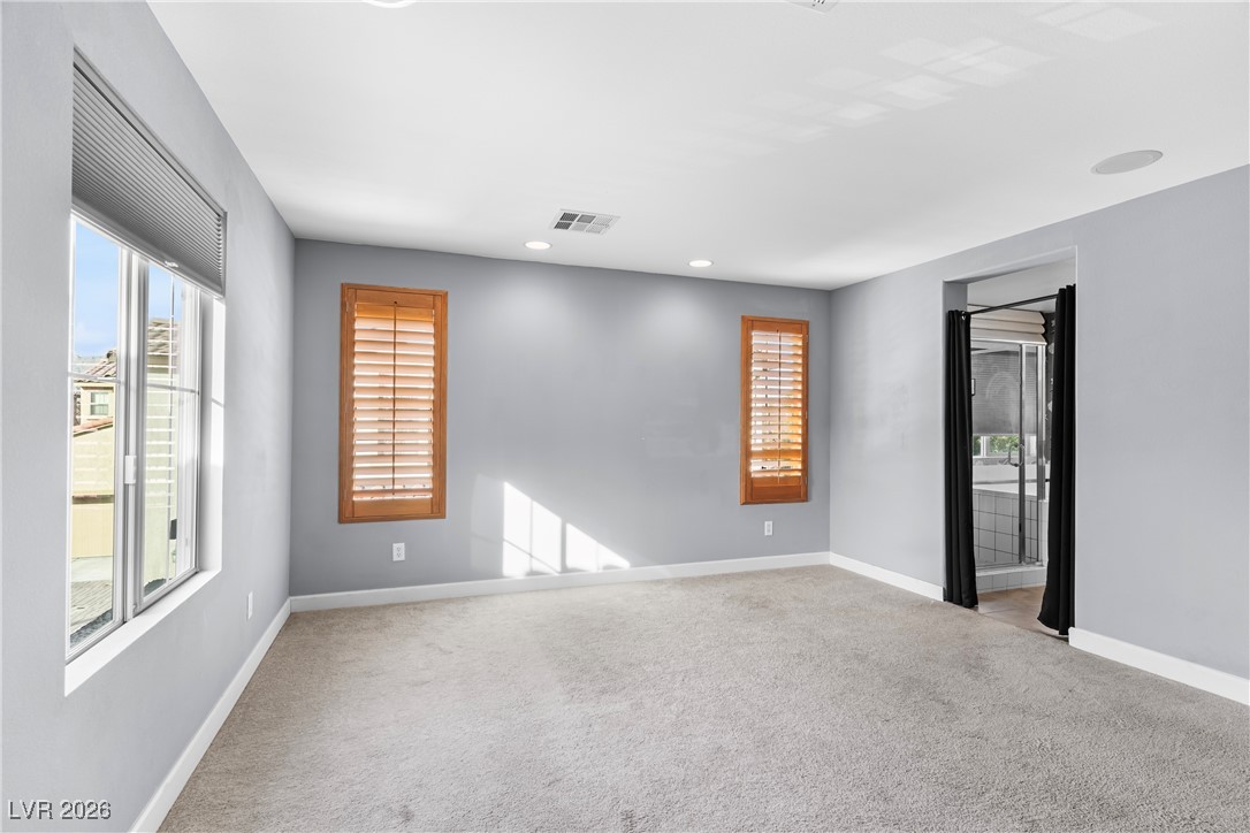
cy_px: 416
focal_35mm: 17
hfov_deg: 93.3
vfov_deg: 70.4
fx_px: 590
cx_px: 625
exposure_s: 1/15
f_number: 8
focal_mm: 17
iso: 400
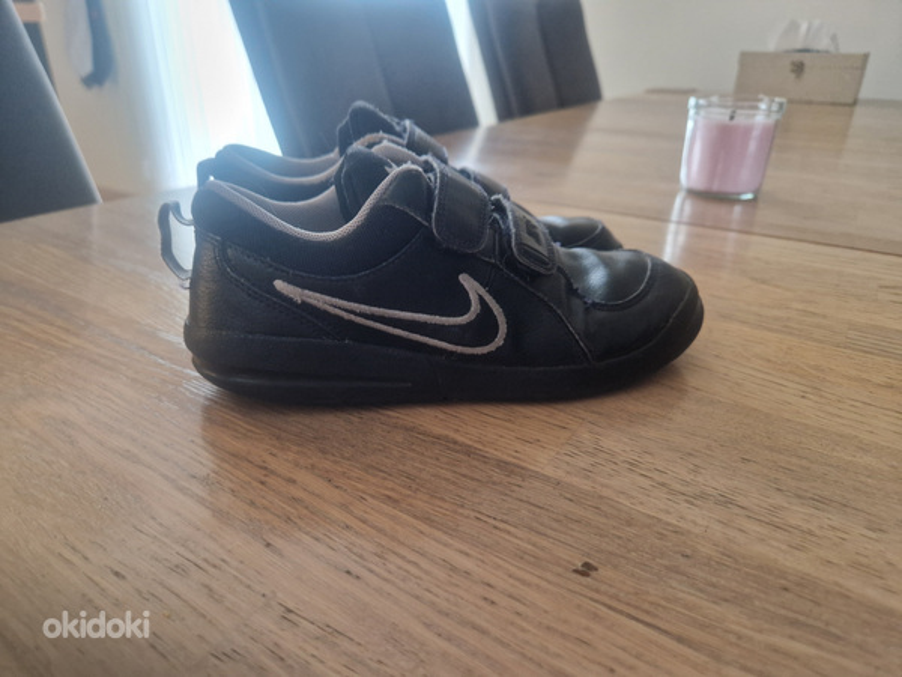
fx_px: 599
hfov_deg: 73.9
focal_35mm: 23
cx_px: 451
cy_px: 338
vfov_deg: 58.9
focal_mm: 5.4
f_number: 1.8
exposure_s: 1/50
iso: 640
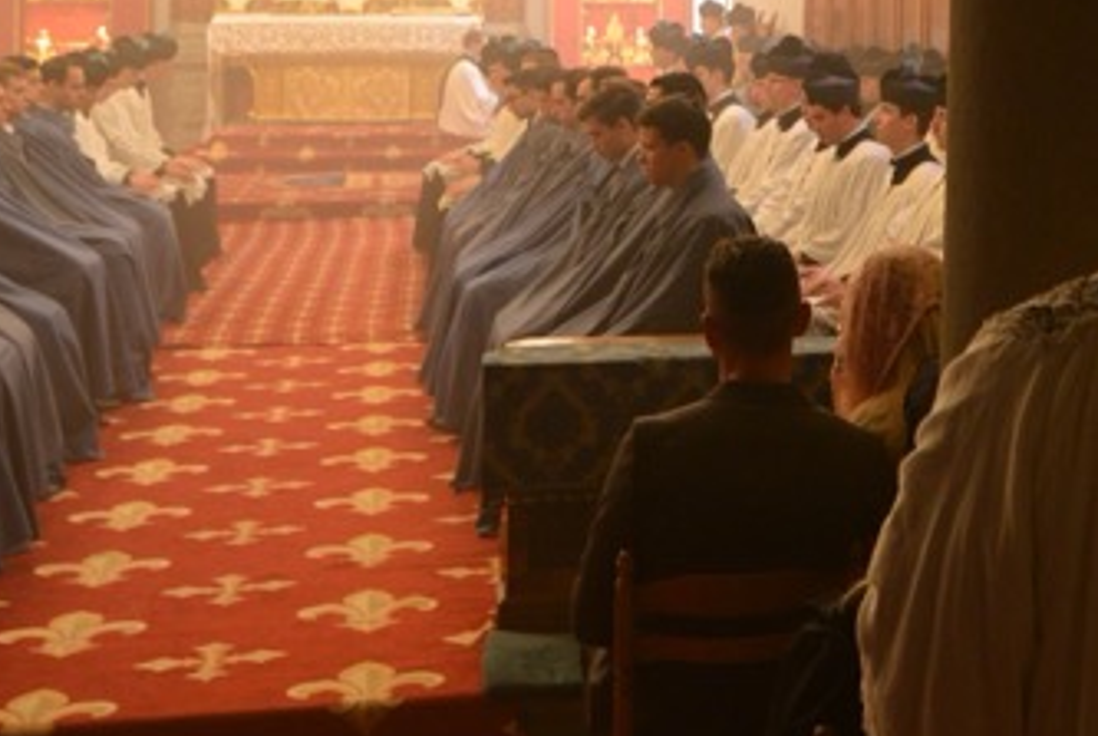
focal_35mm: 66
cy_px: -33
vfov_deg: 19.9
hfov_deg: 29.6
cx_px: 910
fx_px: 2016
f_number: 4
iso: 1600
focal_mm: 22
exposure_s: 1/60
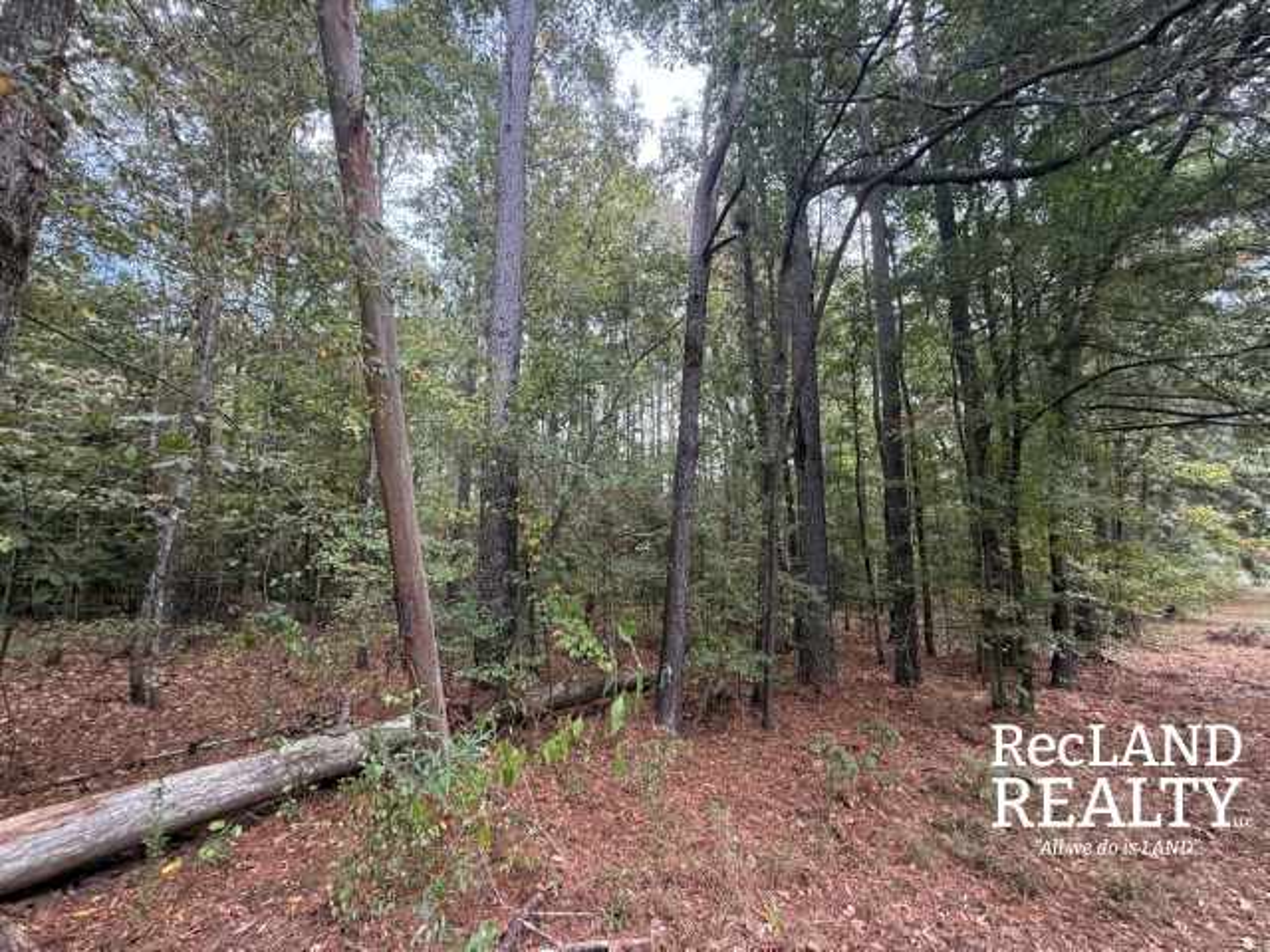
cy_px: 476
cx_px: 635
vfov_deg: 85.7
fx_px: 514
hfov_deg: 102.1
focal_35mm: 14
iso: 80
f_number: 2.2
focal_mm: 2.22
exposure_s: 1/99
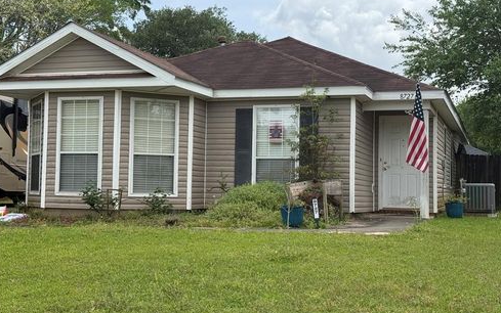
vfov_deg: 24.9
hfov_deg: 38.9
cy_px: 143
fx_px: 710
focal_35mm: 52
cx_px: 251
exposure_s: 1/4098
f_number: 1.78
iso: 80
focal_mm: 6.76
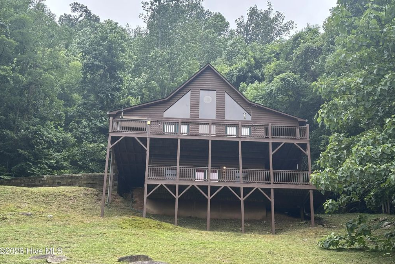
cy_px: 114
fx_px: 603
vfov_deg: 24.6
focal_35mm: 55
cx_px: 199
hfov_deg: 36.3
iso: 32
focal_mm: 5.96
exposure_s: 1/121
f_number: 1.6
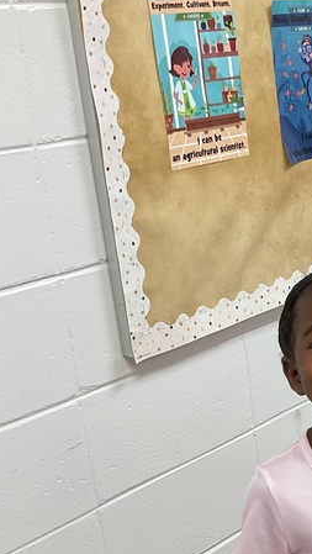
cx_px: 449
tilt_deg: -21.0
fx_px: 1058
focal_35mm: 72
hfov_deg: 15.6
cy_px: 410
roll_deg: +0.2
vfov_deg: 28.9
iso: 64
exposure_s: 1/60
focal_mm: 3
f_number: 1.8
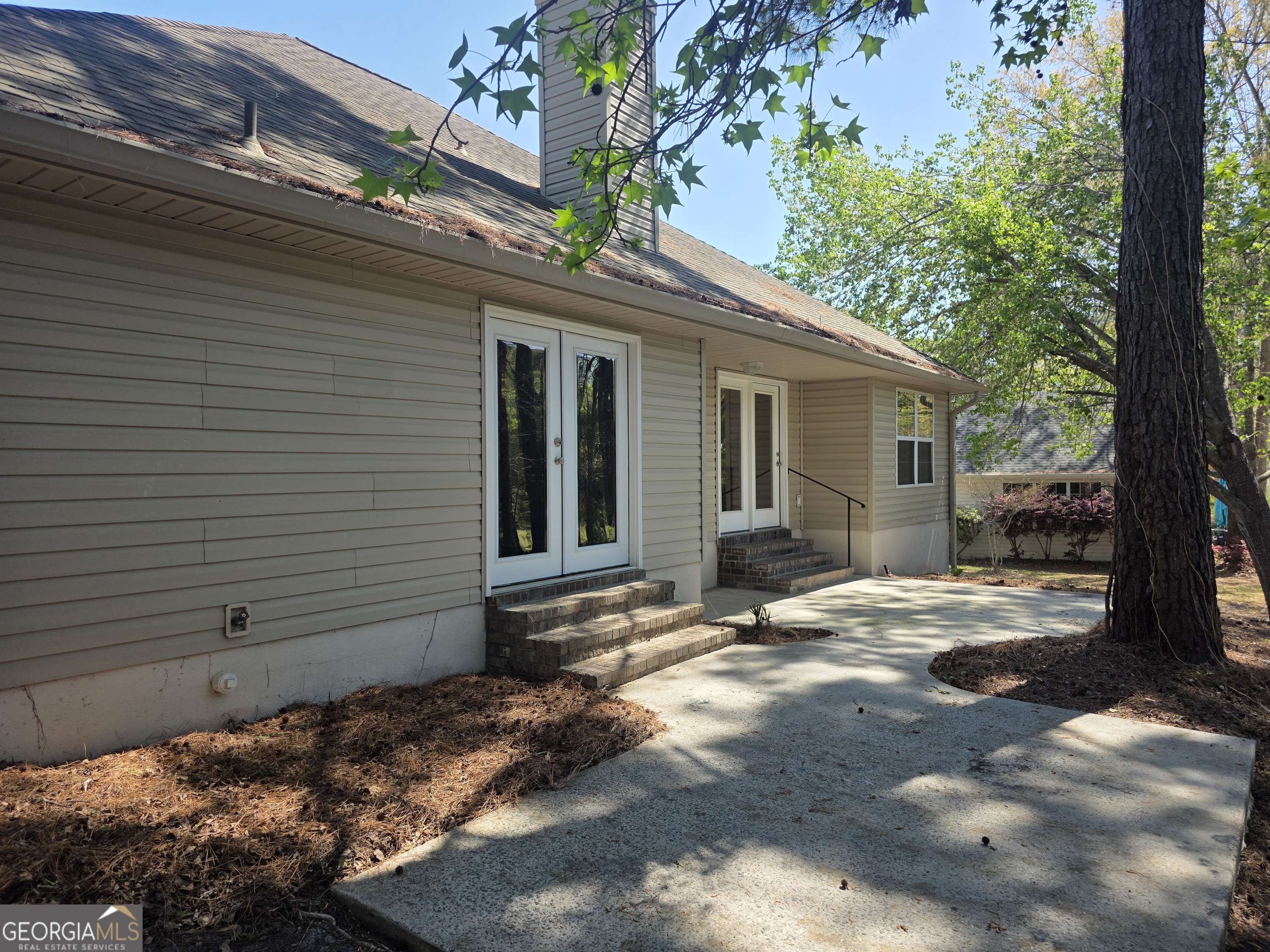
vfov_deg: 58.9
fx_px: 844
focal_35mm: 23
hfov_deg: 73.9
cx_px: 635
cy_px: 476
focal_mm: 6.3
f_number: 1.7
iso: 80
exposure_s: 1/2436
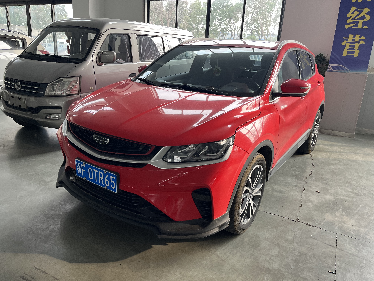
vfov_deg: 53.1
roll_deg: -3.5
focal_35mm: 26
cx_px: 187
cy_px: 140
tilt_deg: -17.2
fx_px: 281
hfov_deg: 67.3
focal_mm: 5.1
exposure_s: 1/121
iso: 100
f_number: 1.6
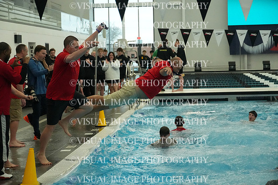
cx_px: 139
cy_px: 92
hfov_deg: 22.6
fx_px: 695
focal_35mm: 90
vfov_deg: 15.2
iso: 10000
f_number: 5.6
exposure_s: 1/1000
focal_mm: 60
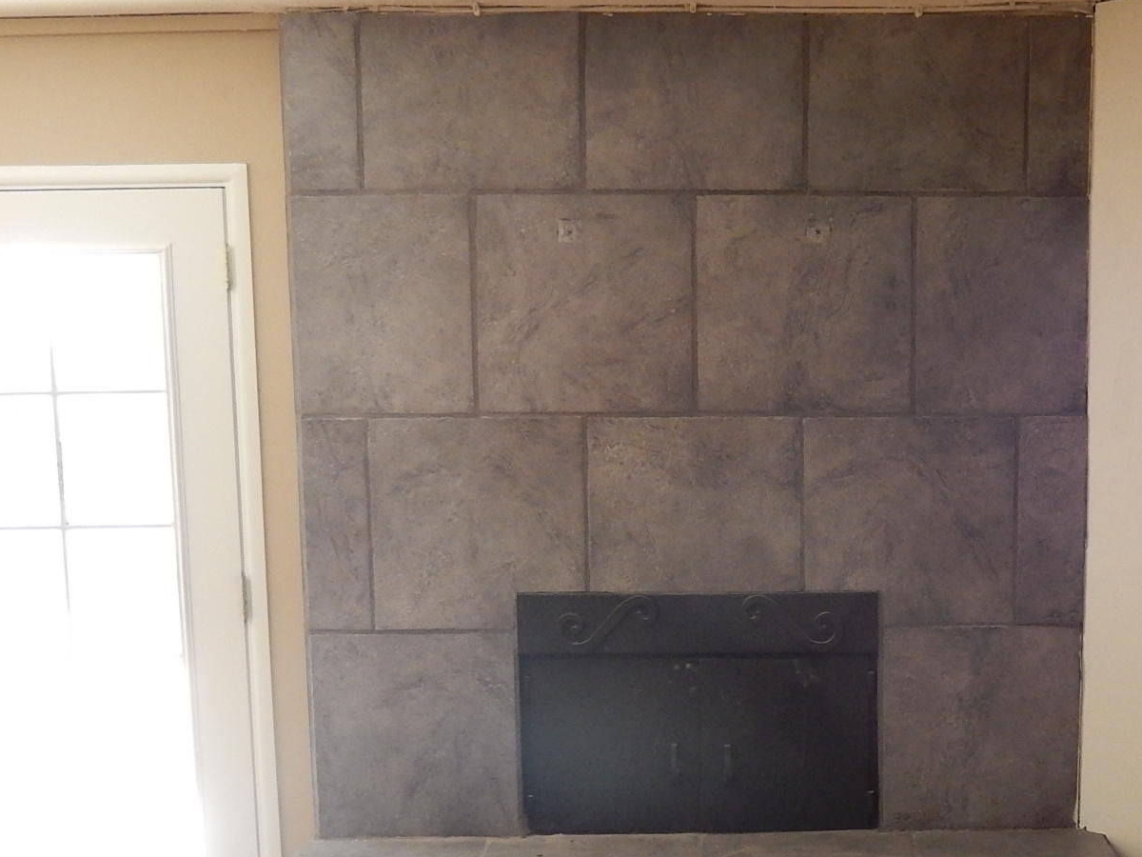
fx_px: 1748
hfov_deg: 35.7
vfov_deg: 27.4
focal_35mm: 53
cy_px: 572
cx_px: 788
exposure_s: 1/30
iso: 320
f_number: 3.6
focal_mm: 5.1
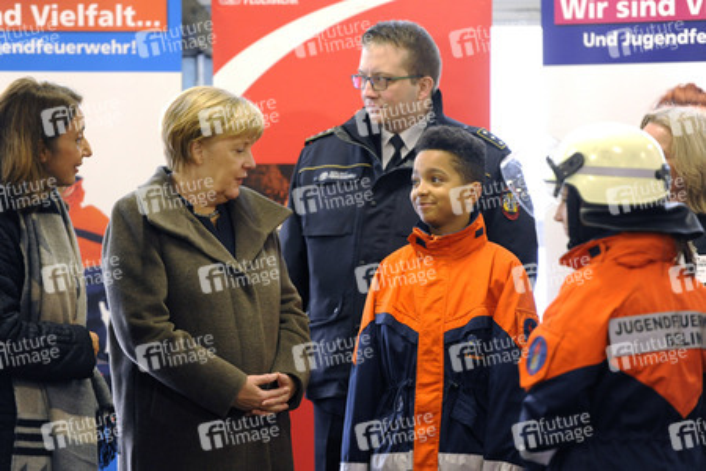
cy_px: 236
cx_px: 353
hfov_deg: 10.3
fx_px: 3922
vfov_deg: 6.9
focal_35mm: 200
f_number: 2.8
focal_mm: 200
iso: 2500
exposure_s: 1/160
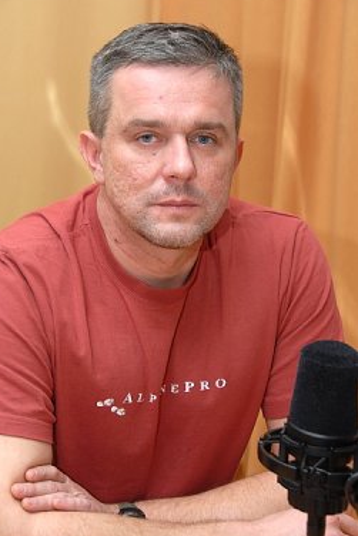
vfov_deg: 24.5
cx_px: 168
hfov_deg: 16.5
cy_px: 264
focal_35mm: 83
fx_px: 1237
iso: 400
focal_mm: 52
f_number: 5.6
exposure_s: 1/60
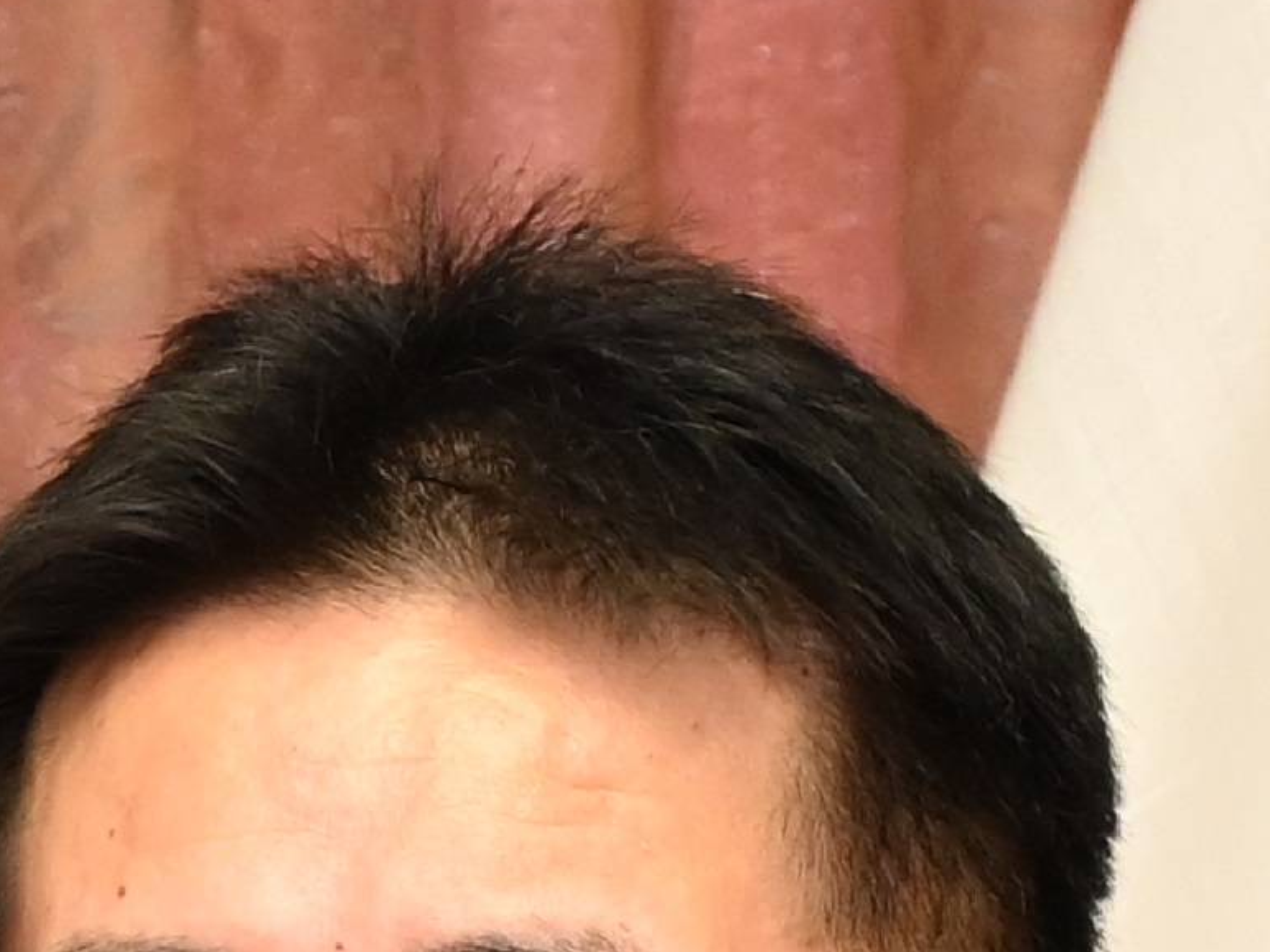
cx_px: -1746
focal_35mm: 324
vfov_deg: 4.4
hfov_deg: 5.9
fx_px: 11885
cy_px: 2662
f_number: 5.6
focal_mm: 43
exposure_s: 1/125
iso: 3200
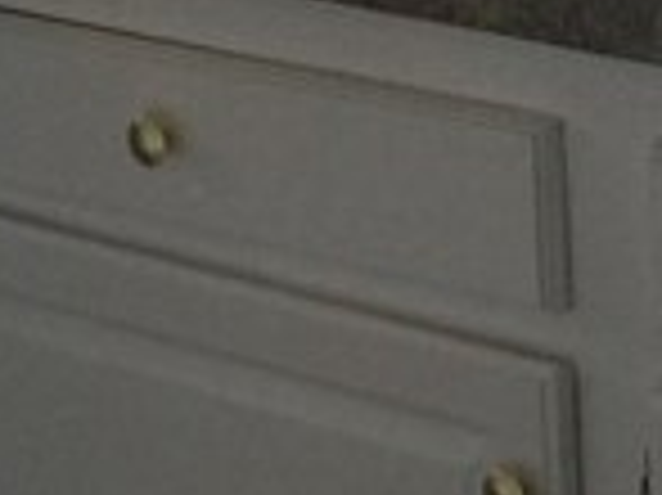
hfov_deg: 9.7
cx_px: 811
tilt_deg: -11.0
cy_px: -333
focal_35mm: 202
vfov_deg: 7.2
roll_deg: +1.1
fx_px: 3860
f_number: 2.2
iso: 40
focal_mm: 4.15
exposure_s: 1/30
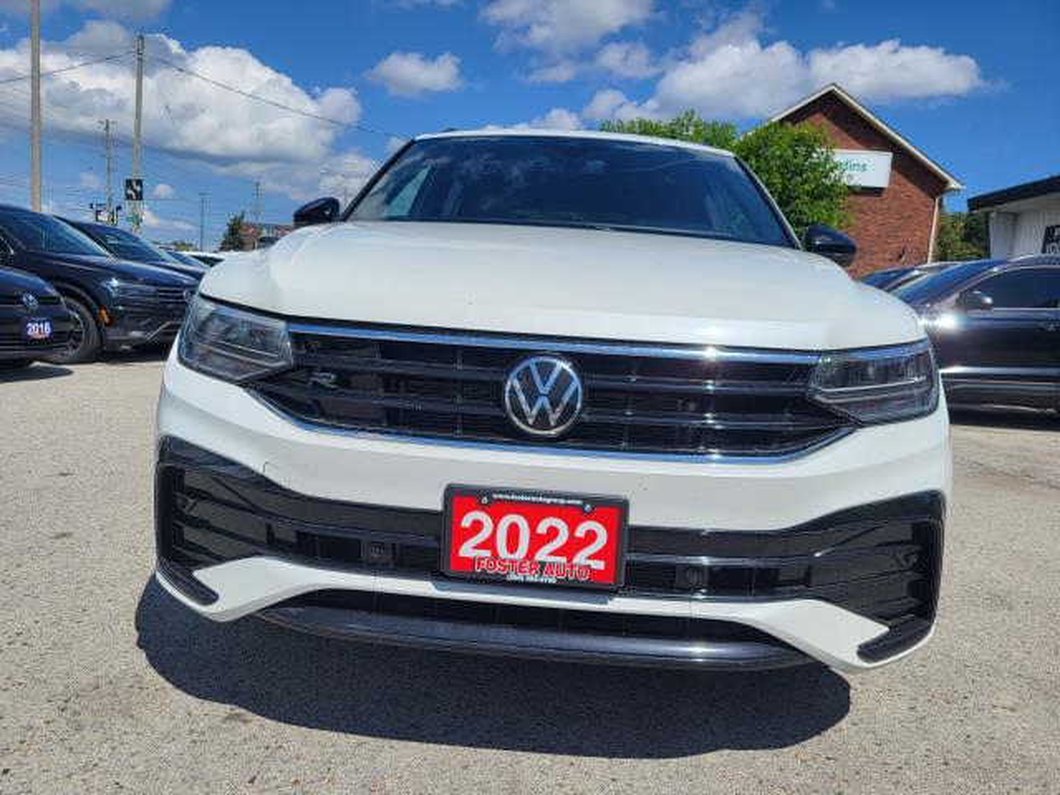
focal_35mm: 26
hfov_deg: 67.3
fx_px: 796
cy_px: 398
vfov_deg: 53.1
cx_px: 530
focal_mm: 5.4
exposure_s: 1/4654
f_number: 1.8
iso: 40
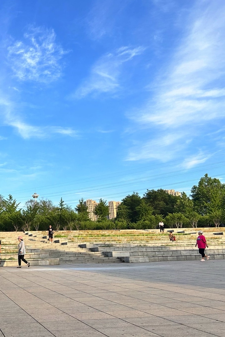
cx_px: -17
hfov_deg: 29.7
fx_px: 384
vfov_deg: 47.3
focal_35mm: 41
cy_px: 186
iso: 50
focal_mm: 5.7
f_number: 1.5
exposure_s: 1/1468
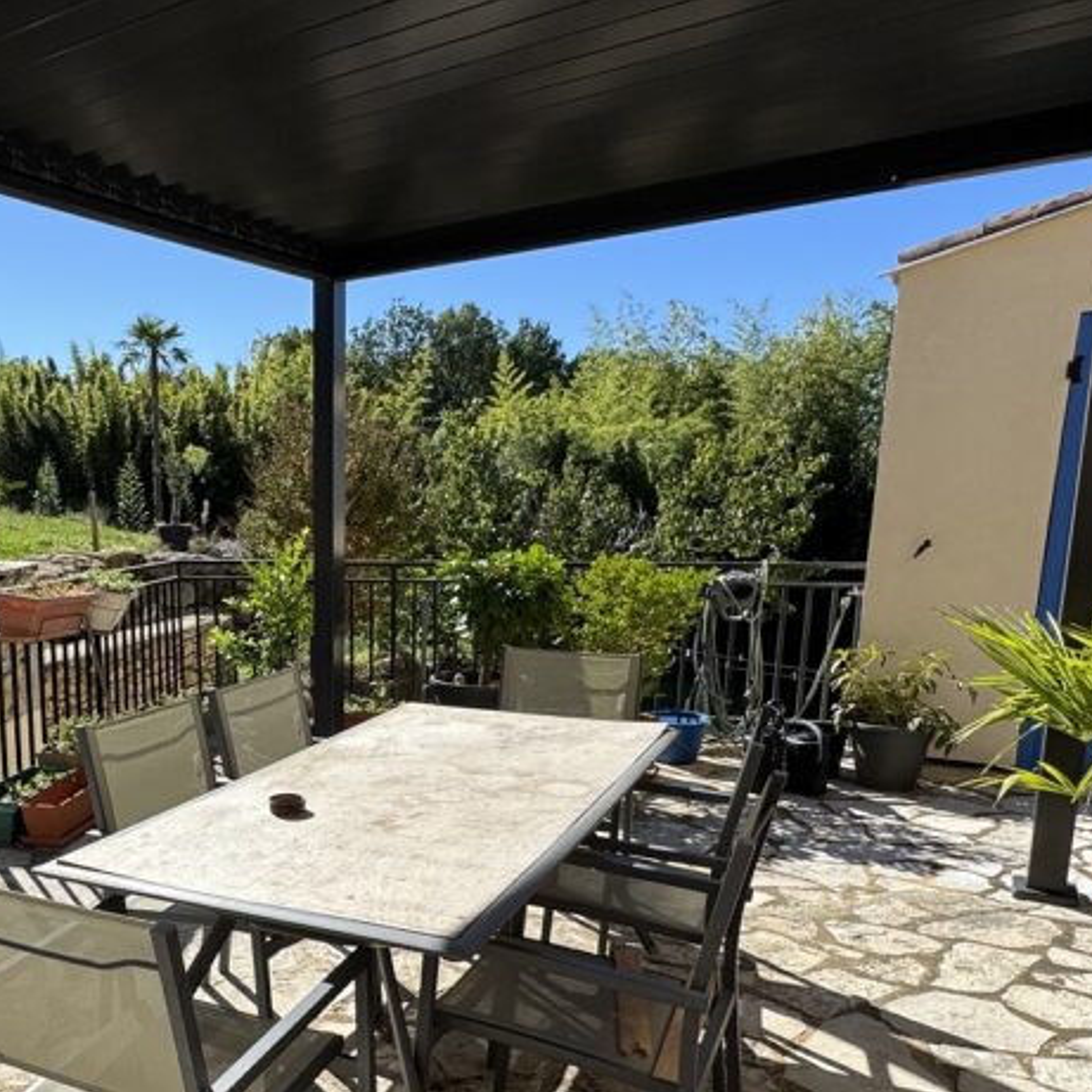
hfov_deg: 53.3
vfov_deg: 54.5
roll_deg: +1.0
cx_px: 282
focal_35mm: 29
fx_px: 1035
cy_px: 727
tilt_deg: -14.6
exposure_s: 1/1748
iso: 50
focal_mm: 2.22
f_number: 2.2
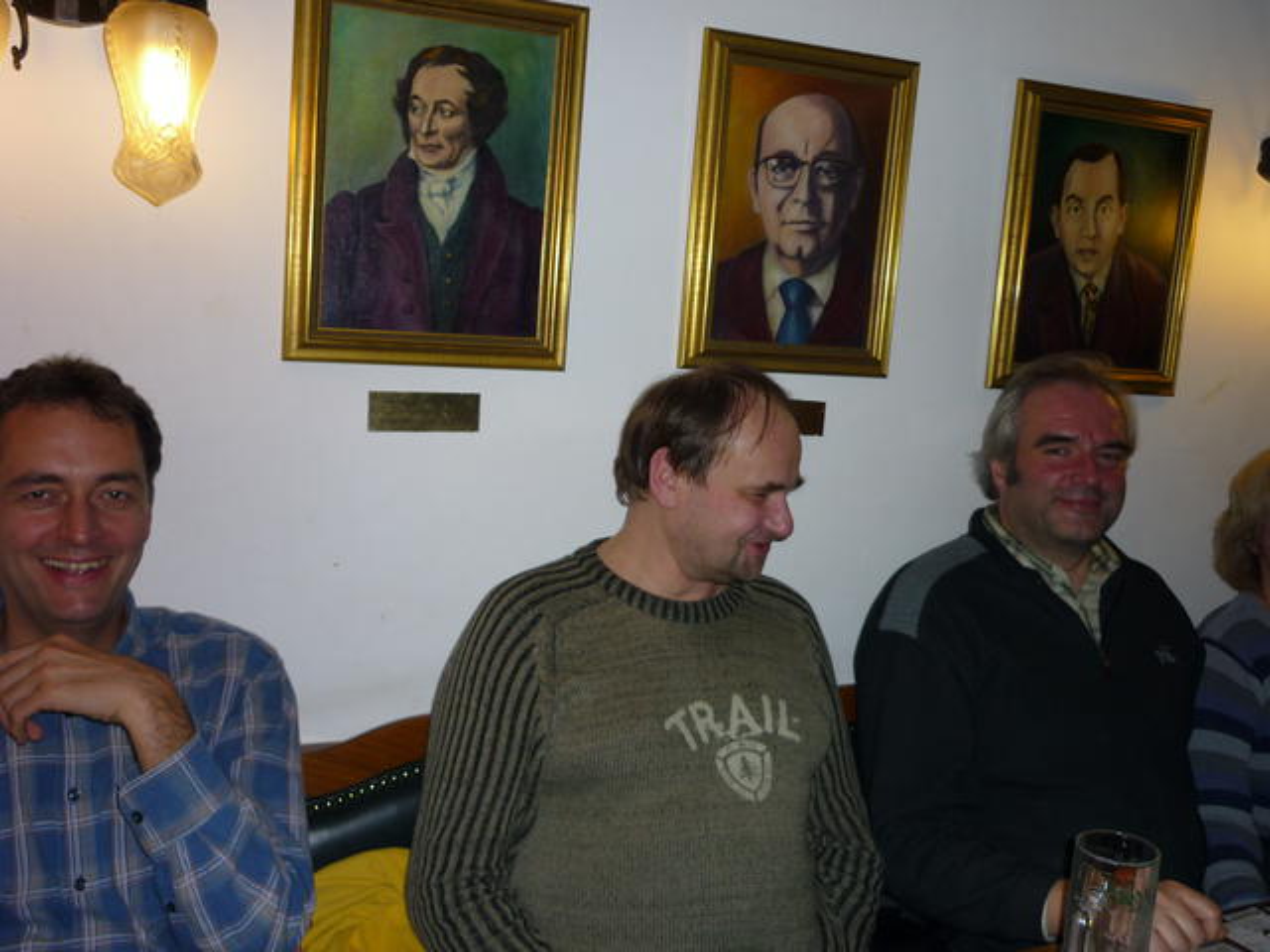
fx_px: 1211
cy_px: 476
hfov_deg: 55.4
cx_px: 635
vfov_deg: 42.9
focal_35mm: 33
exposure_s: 1/125
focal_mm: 5.5
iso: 100
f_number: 2.8
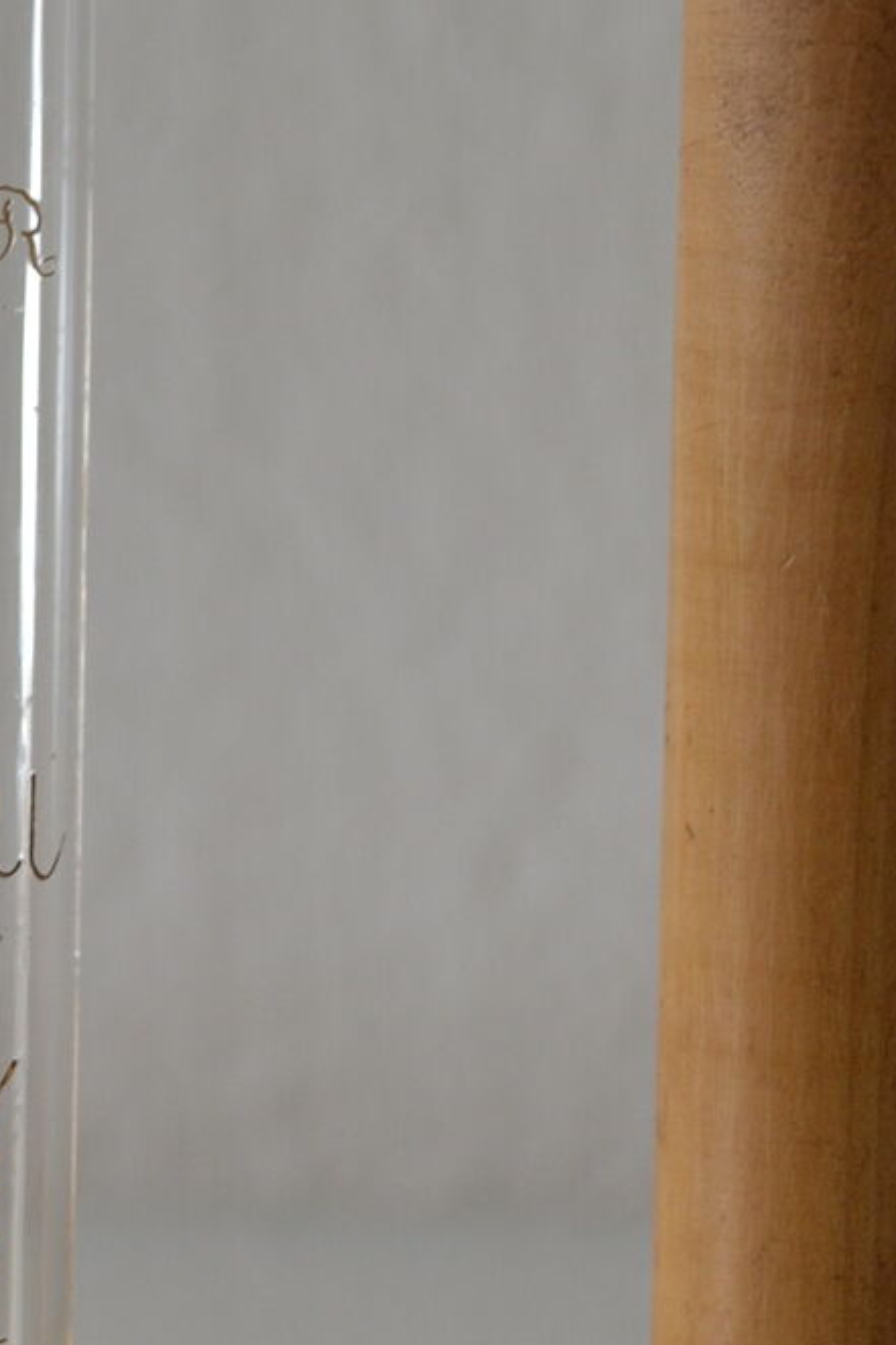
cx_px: 525
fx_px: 5416
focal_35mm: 145
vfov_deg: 14.1
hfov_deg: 9.5
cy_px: 1089
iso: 400
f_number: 4.8
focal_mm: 32
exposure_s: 1/40
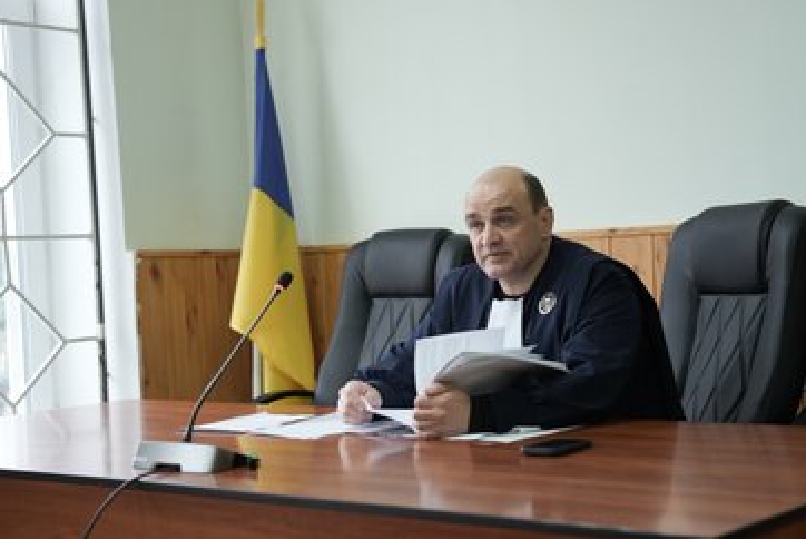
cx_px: 434
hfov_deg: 31.9
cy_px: 293
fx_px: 1412
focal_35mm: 63
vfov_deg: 21.6
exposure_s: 1/100
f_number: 2.8
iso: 400
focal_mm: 57
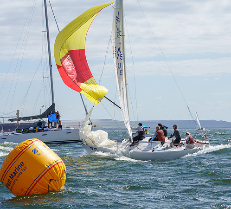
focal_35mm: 132
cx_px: 114
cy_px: 111
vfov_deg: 12.6
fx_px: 948
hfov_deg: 13.9
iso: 200
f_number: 8
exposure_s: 1/1000
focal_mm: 100
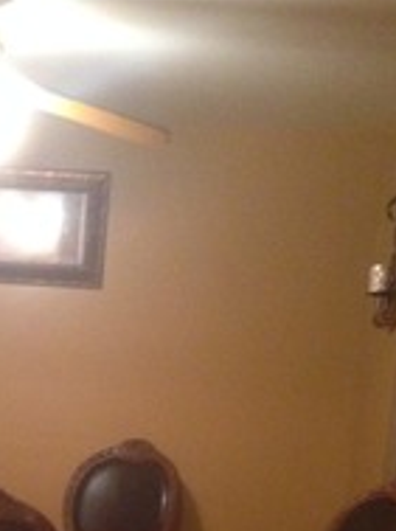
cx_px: 6
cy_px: 601
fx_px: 1286
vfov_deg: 21.9
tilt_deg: -10.7
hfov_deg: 17.1
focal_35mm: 84
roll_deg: -1.4
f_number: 2.4
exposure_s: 1/15
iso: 500
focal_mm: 4.12
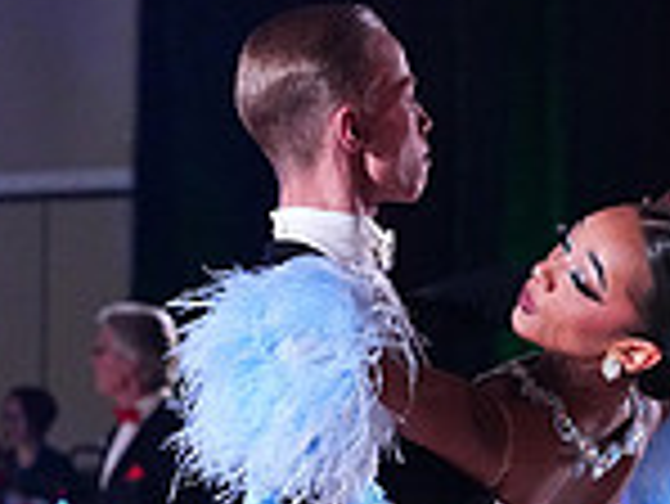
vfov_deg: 3.8
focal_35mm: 389
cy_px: 727
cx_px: 661
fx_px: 7535
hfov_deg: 5.1
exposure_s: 1/400
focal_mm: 104
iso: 10000
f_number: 5.6
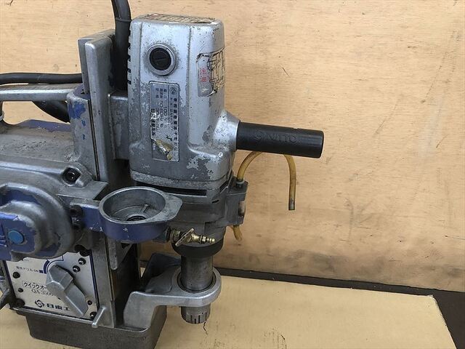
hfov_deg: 63.4
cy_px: 174
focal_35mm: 28
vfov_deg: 49.7
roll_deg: -1.8
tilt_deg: -29.4
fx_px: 376
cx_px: 232
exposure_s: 1/15
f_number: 1.8
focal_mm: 3.99
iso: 40
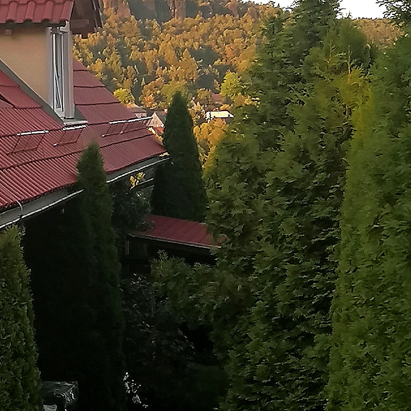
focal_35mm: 147
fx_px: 1975
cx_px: -123
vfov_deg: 11.9
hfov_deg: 11.6
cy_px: 213
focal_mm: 4.75
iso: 50
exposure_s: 1/251
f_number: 1.8
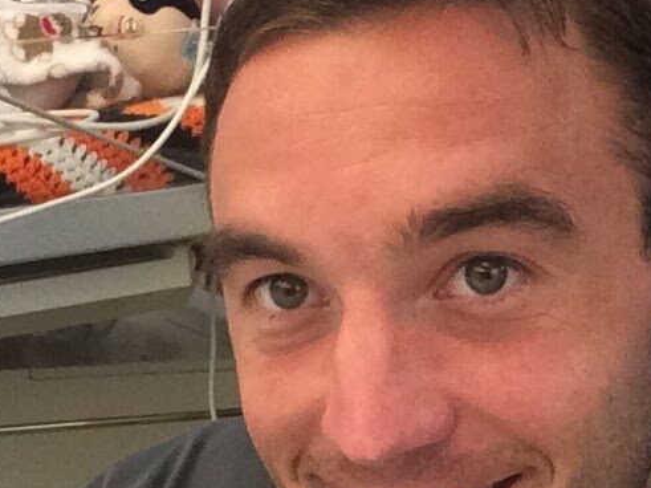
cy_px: 521
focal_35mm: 86
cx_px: 224
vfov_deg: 16.7
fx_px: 1617
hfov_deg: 22.7
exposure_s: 1/30
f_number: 2.4
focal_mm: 2.15
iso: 250
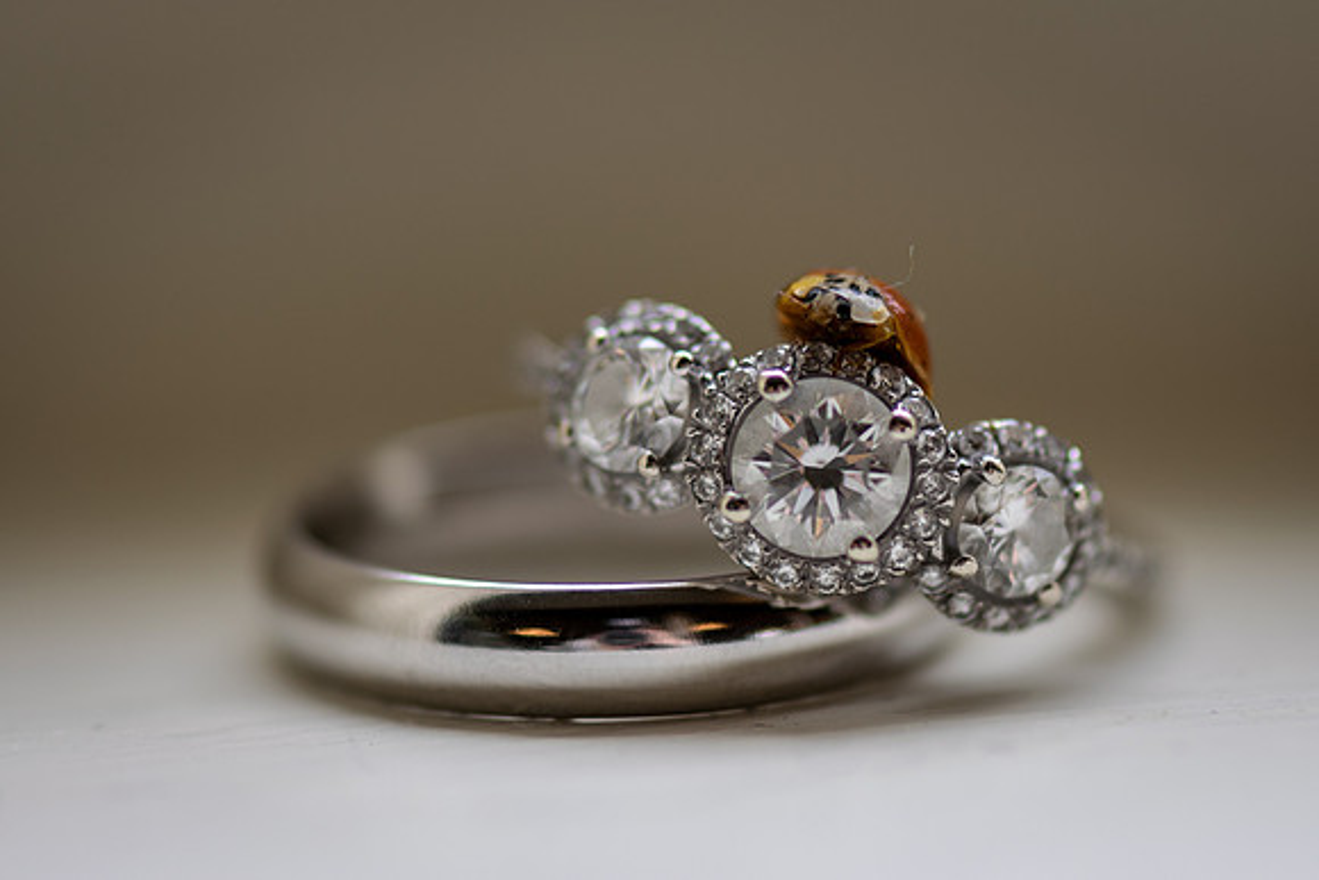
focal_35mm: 202
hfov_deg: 10.2
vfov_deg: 6.8
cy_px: 315
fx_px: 7408
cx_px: 796
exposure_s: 1/100
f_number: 3.5
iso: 125
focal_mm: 105
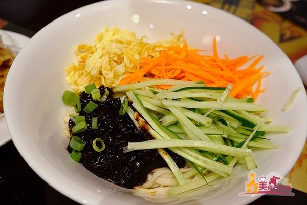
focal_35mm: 36
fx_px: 307
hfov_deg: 53.1
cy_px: 102
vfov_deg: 36.9
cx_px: 154
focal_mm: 24
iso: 3200
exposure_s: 1/80
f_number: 4.5
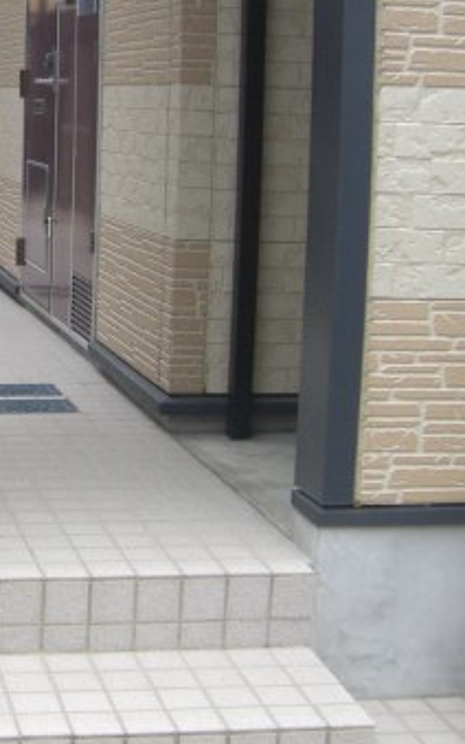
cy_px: 244
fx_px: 1540
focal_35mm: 76
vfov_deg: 27.0
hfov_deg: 16.3
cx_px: -127
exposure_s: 1/250
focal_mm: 6.2
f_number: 2.7
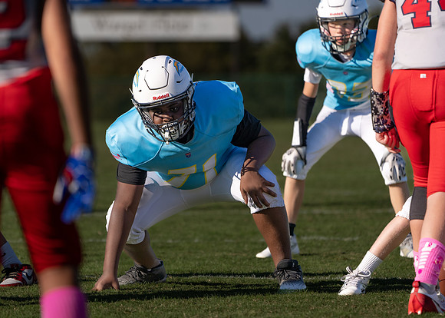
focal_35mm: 359
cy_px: 149
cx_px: 191
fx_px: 4541
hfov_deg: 5.6
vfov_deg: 4.0
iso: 160
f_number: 5.6
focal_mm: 321
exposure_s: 1/2000
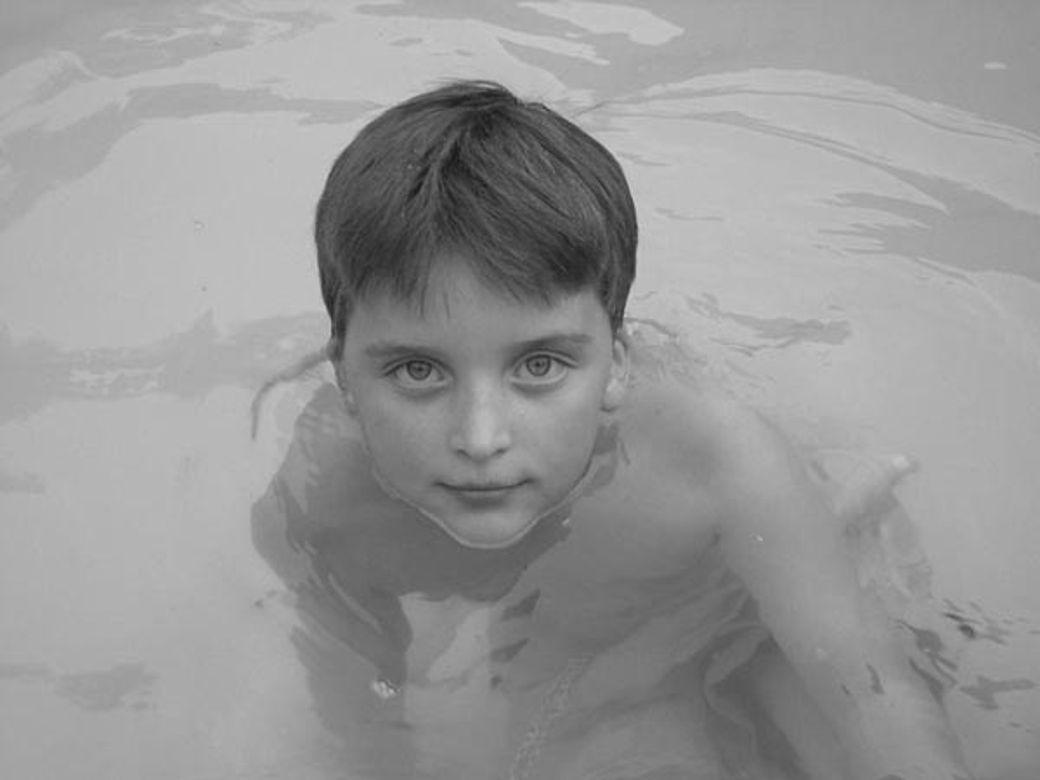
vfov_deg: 25.7
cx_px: 520
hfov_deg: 33.8
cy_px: 390
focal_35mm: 57
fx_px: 1713
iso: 100
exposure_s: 1/110
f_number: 3.4
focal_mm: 12.2
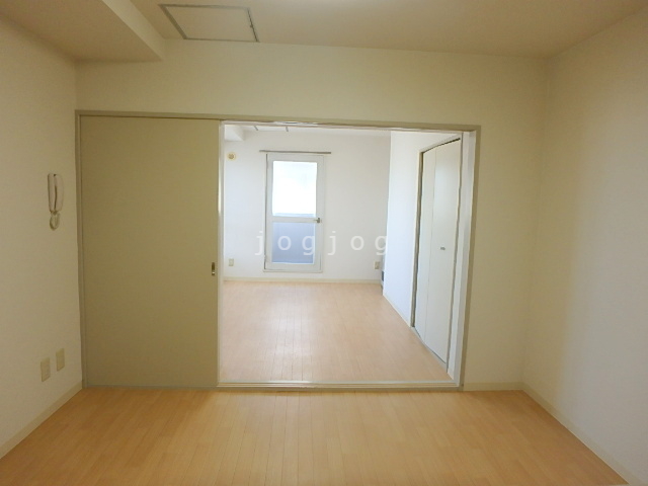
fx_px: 393
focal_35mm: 21
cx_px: 324
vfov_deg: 63.4
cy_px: 243
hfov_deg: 79.0
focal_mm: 3.7
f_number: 3.5
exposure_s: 1/60
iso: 125
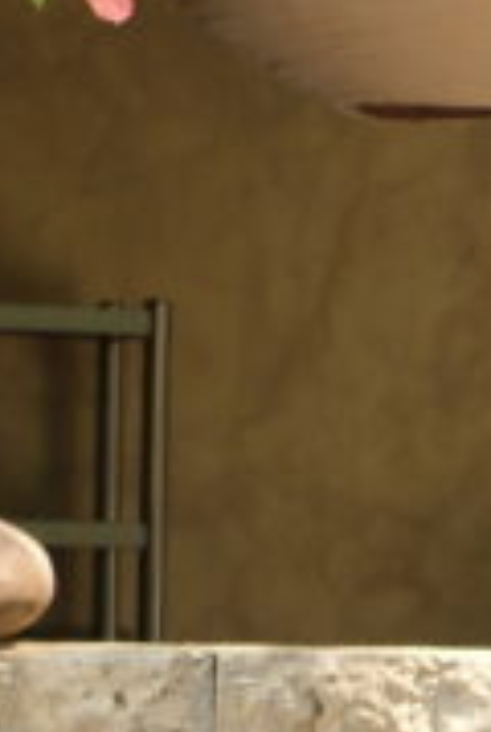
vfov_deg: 7.6
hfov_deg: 5.0
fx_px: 5421
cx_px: 1178
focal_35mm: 266
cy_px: 1039
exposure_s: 1/250
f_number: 5.6
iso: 640
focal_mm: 35
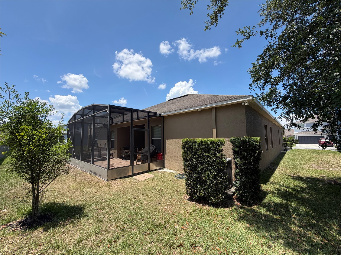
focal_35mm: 14
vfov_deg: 85.7
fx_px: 138
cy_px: 128
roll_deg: +0.5
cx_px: 170
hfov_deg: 102.1
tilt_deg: +5.1
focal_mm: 2.22
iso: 25
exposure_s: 1/770
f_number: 2.2
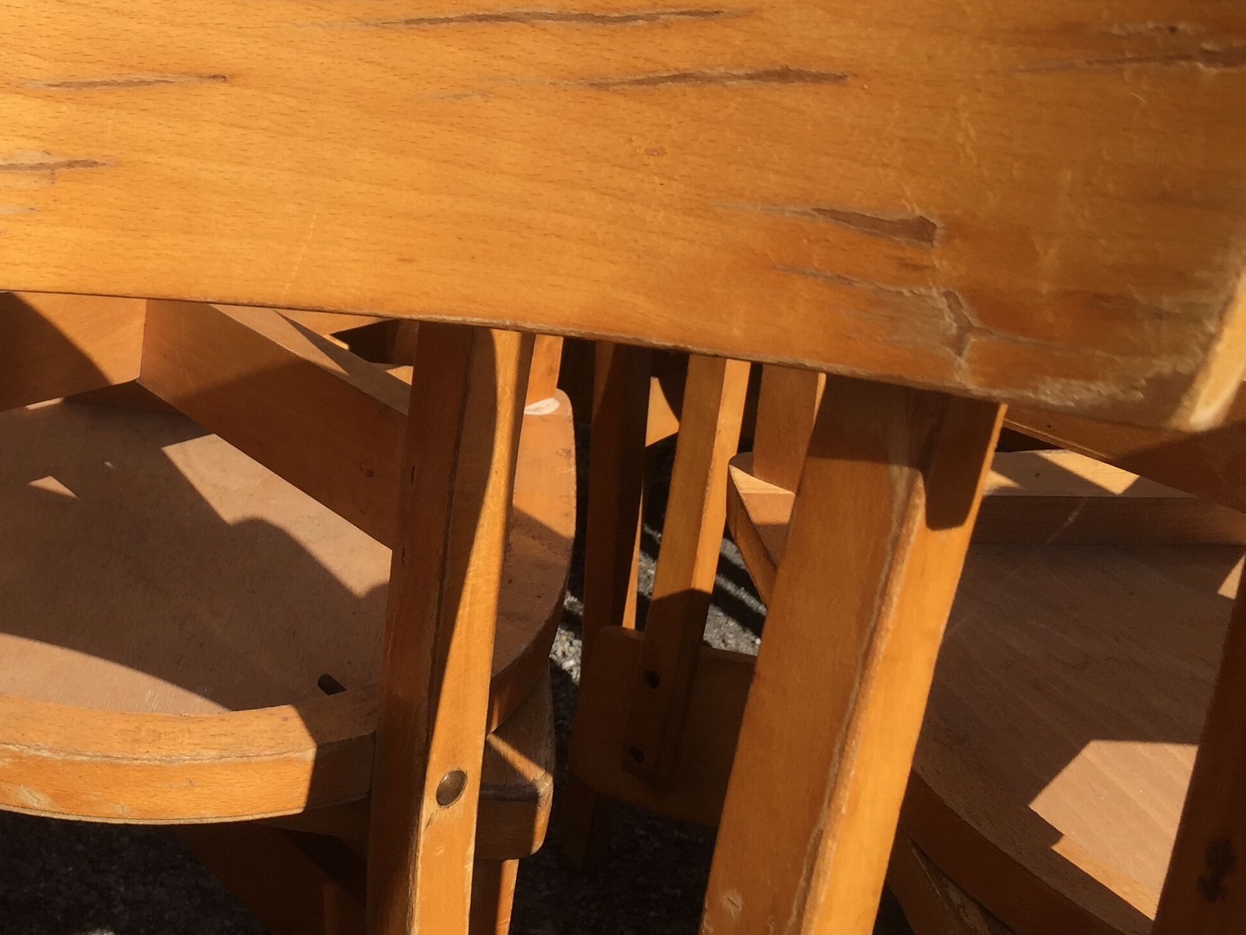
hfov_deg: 37.4
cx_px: 230
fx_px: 1764
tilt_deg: -17.9
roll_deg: -0.7
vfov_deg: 29.3
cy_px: 247
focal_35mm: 49
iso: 32
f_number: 2.2
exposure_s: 1/2326
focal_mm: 4.15
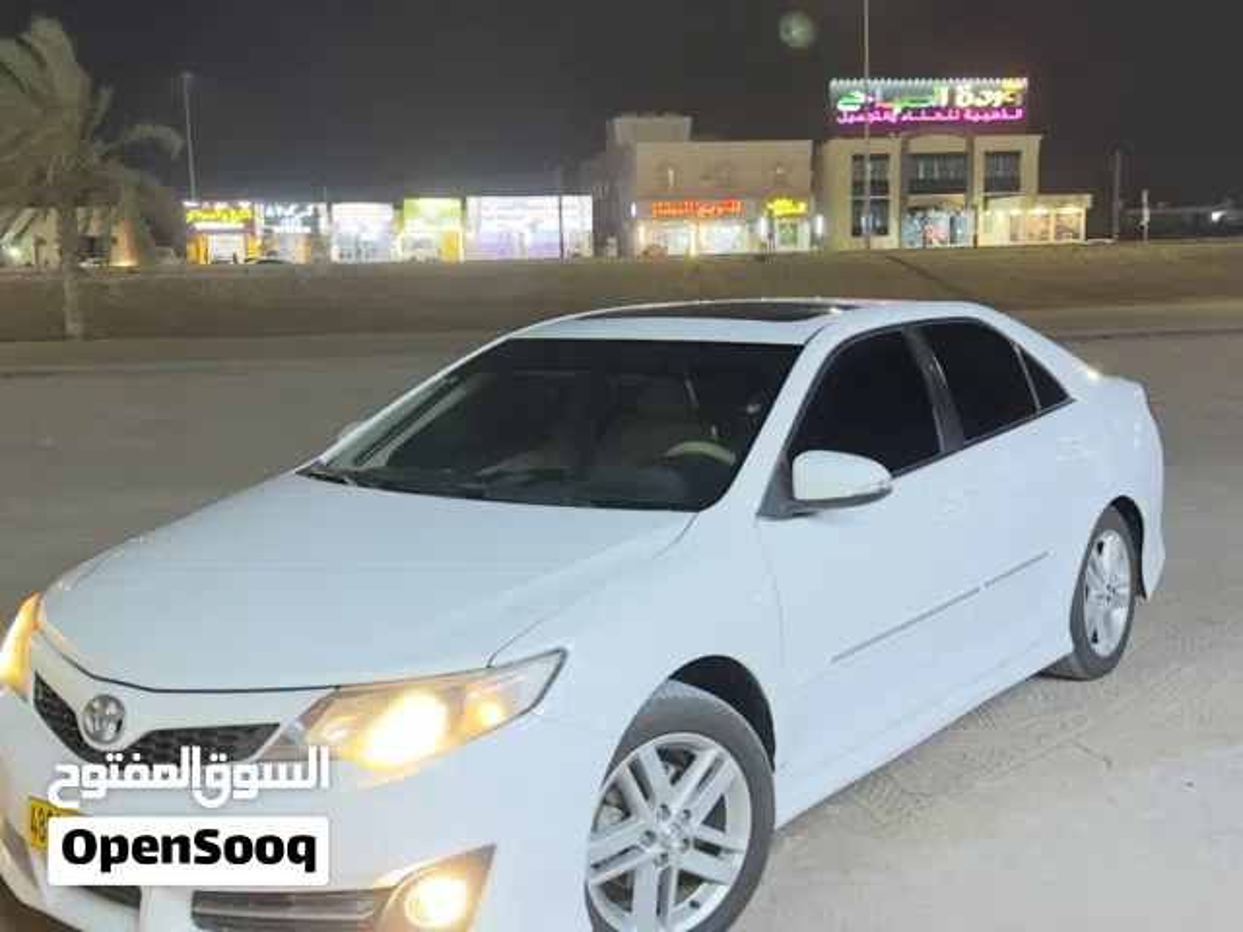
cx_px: 622
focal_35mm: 24
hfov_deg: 71.6
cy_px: 466
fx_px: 862
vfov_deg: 56.8
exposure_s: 1/33
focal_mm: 6.86
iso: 640
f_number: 1.78
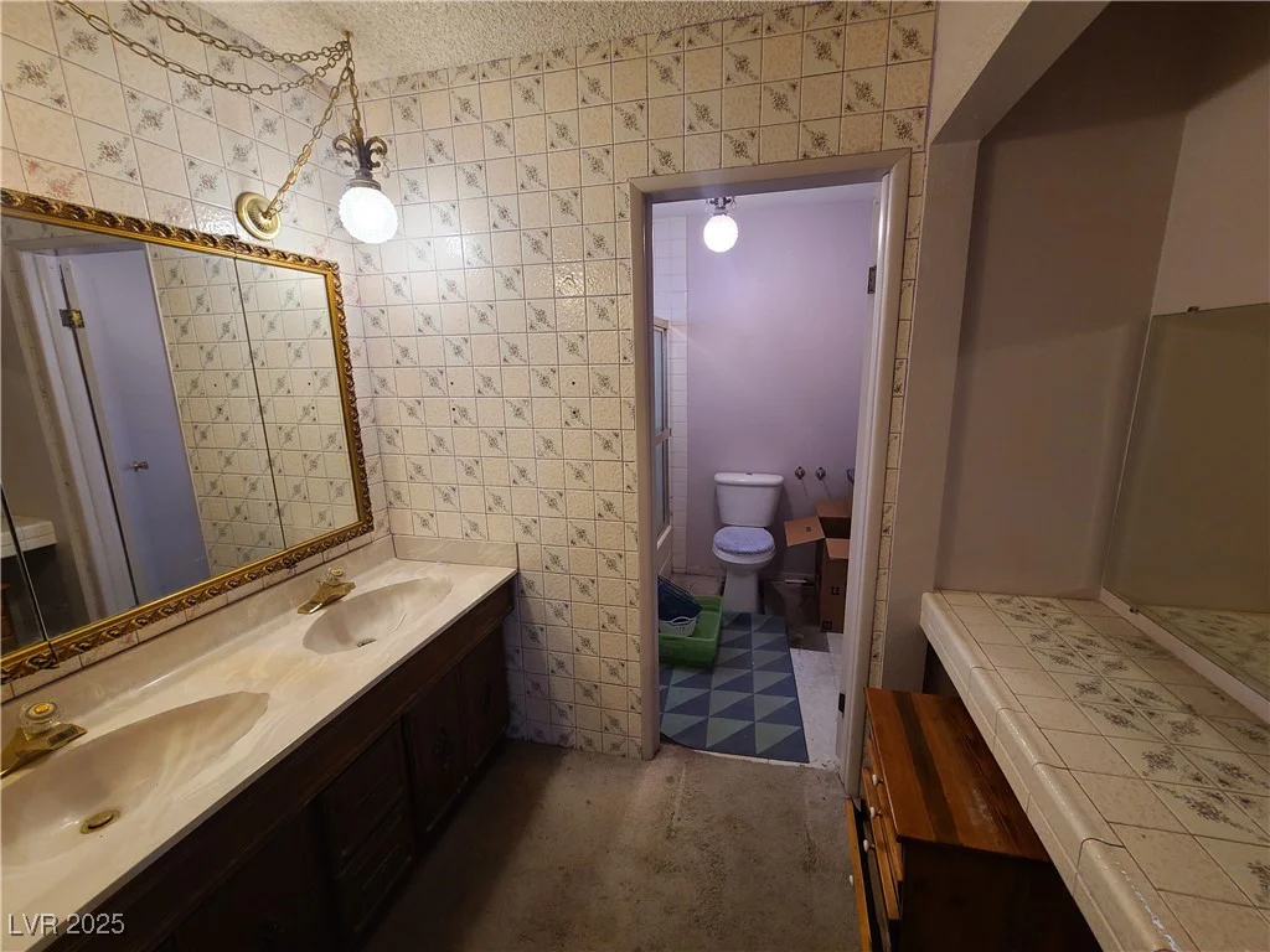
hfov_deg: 106.2
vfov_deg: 89.9
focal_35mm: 13
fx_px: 477
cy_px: 476
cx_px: 635
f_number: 2.2
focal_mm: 2.2
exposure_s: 1/60
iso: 200
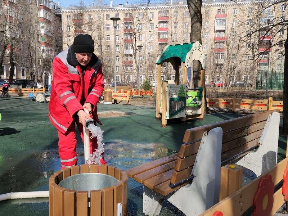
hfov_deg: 73.9
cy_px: 108
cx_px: 144
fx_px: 191
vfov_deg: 58.9
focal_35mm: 23
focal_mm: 6.4
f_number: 1.8
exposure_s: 1/790
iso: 12
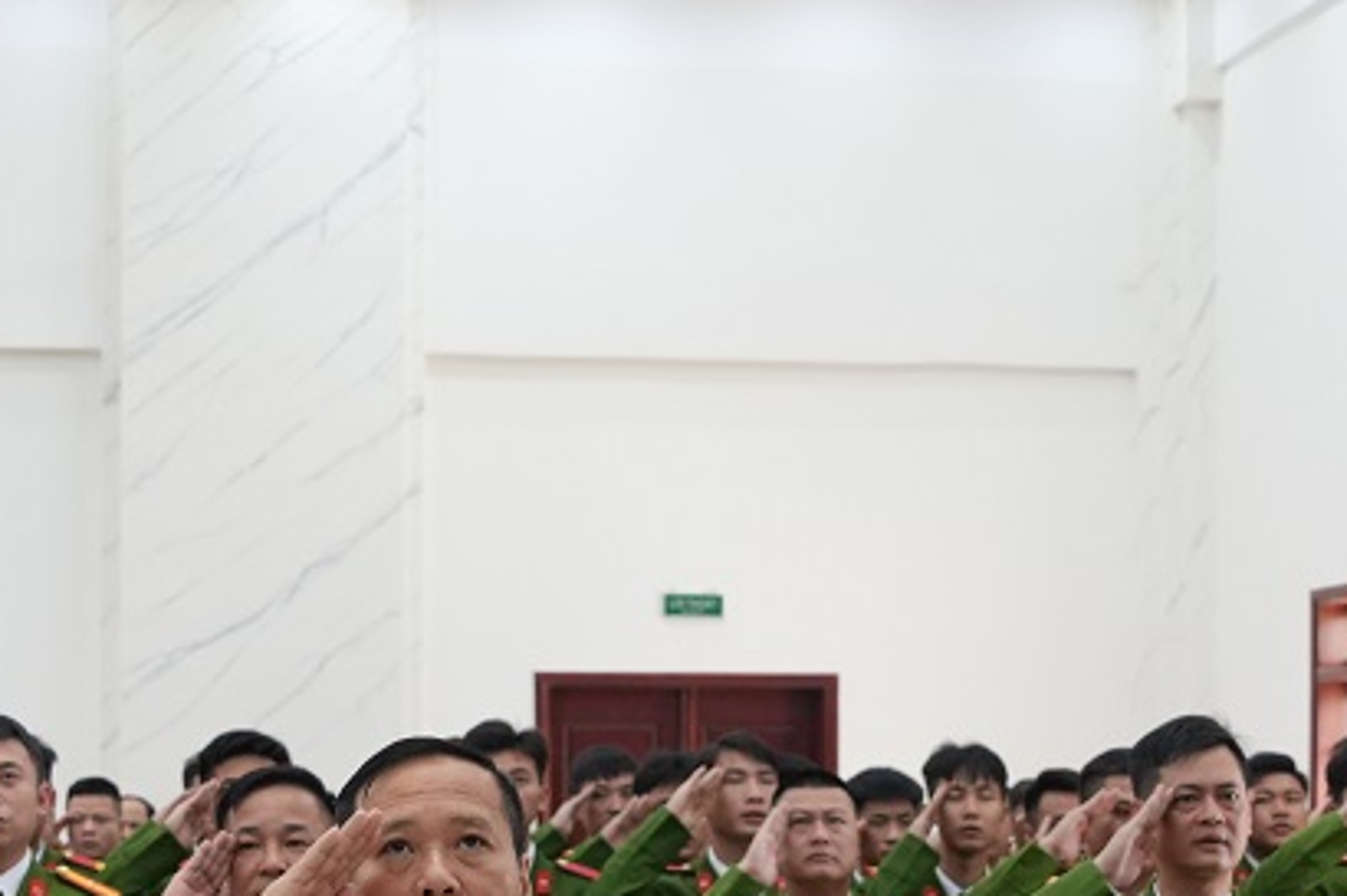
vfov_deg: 15.0
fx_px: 3366
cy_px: 847
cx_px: 582
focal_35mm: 90
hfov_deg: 22.6
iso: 1000
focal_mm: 24
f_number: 4
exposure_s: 1/160
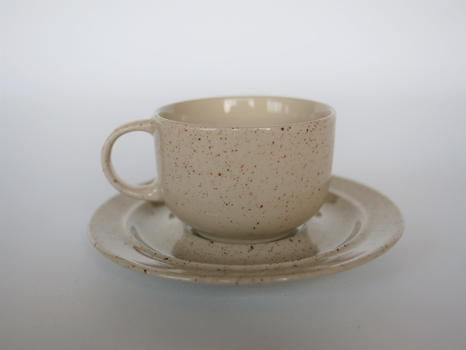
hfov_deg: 46.8
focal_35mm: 40
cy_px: 175
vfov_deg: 36.0
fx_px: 539
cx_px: 233
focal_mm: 20
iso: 200
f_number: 2.5
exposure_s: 1/250
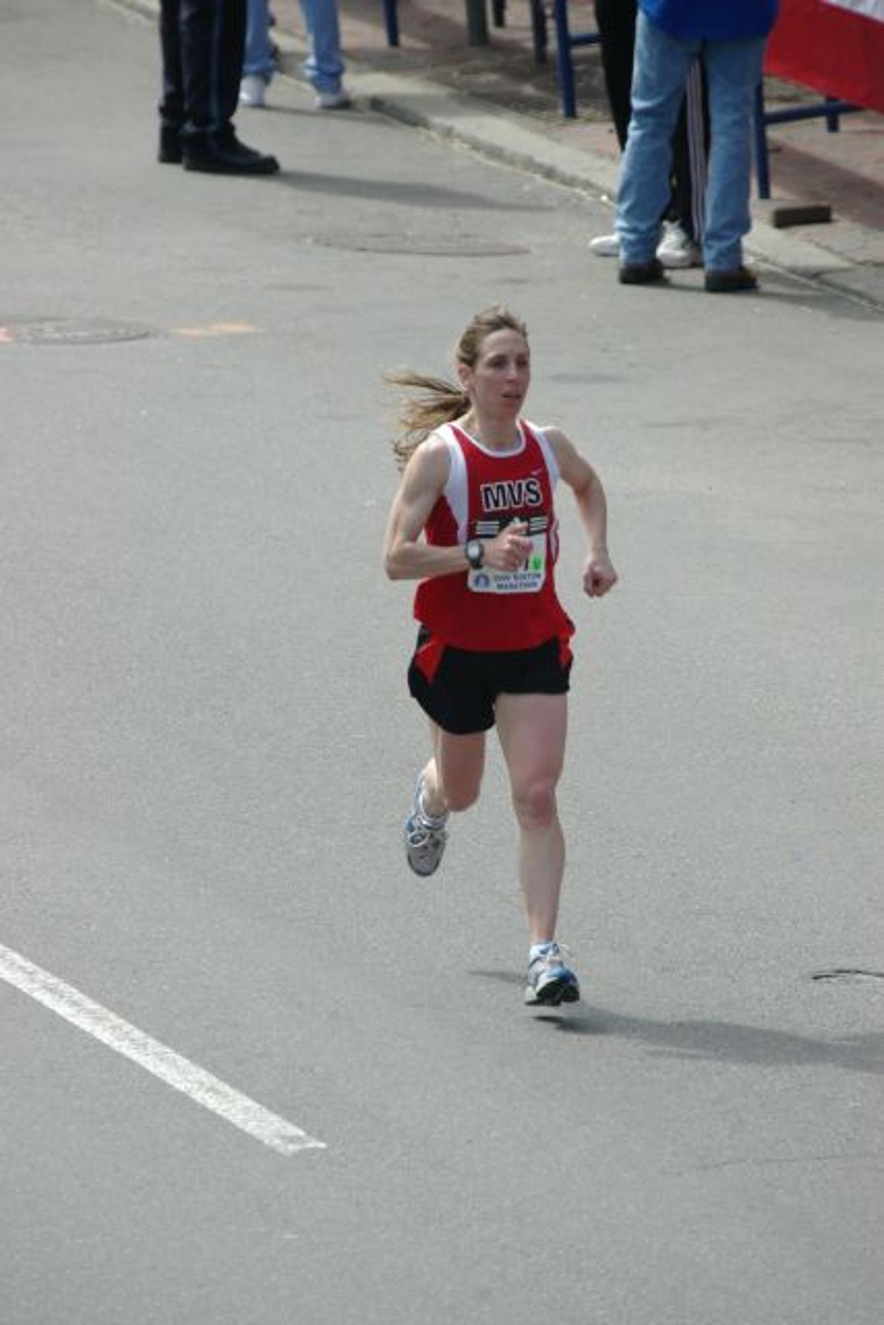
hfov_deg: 3.0
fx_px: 17117
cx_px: 442
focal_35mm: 465
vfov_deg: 4.4
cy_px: 662
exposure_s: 1/400
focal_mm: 310
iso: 400
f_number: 7.1
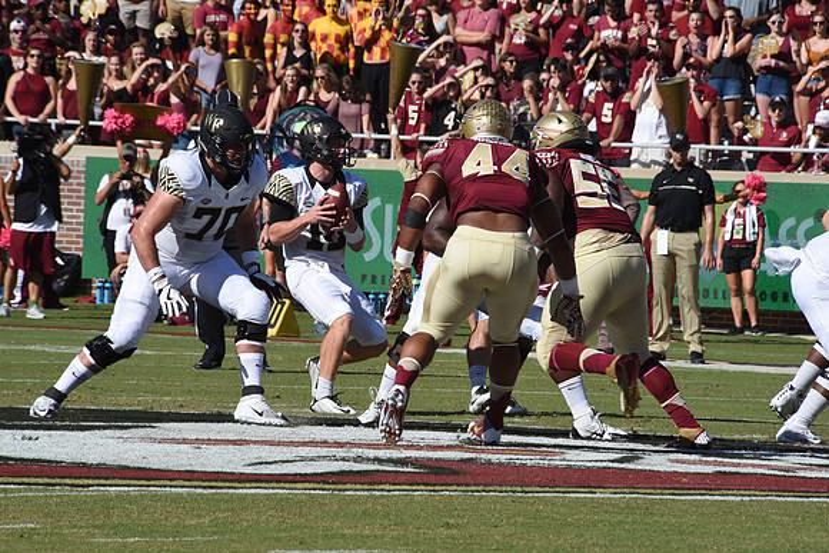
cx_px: 414
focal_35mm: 400
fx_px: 9213
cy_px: 276
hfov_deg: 5.2
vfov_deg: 3.4
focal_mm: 400
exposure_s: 1/500
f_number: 22
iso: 800
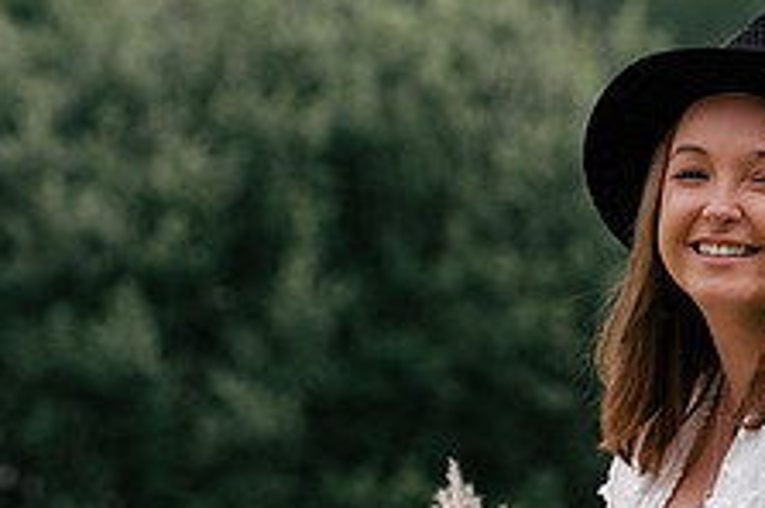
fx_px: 8551
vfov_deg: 3.4
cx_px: 741
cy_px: 518
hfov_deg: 5.1
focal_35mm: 403
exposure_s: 1/250
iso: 500
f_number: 7.1
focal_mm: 155
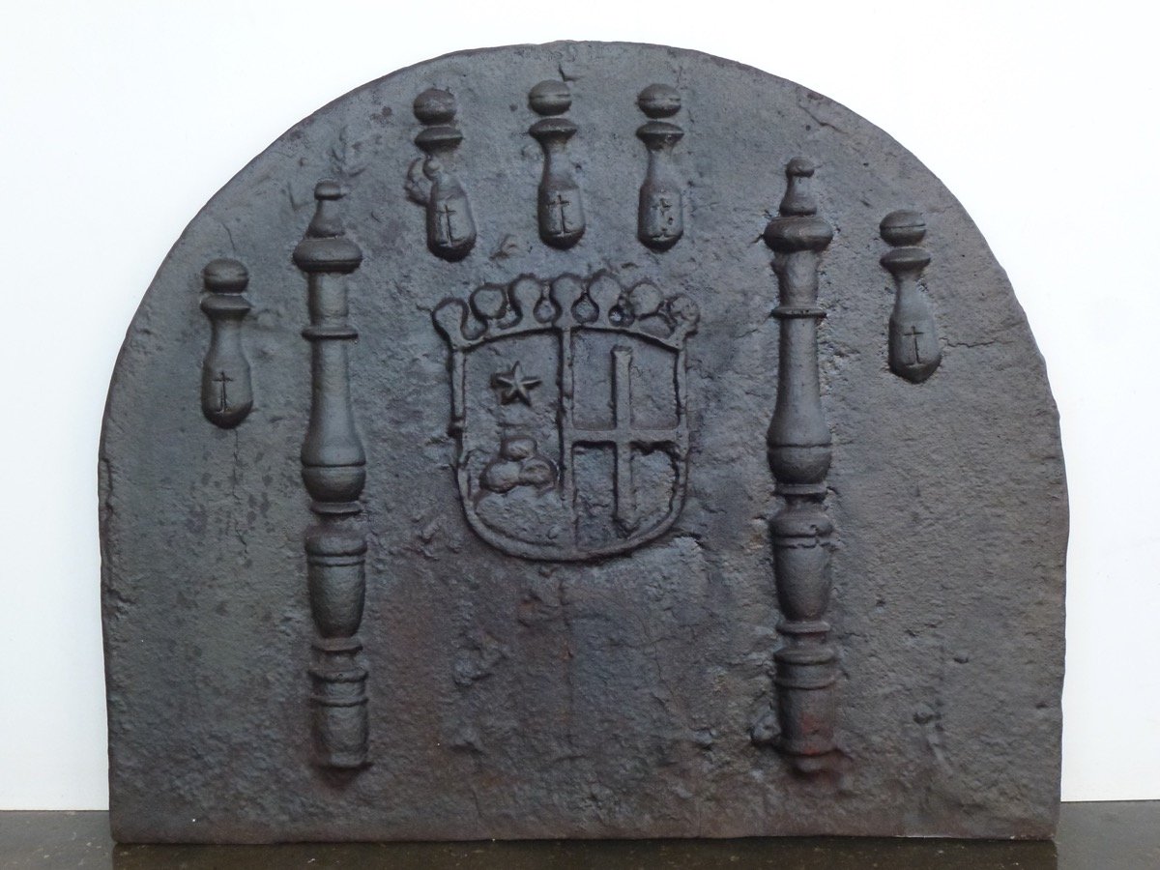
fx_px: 1374
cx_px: 580
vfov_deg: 35.1
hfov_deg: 45.8
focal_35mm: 41
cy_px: 435
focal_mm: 7.4
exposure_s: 1/80
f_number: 3.9
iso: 250
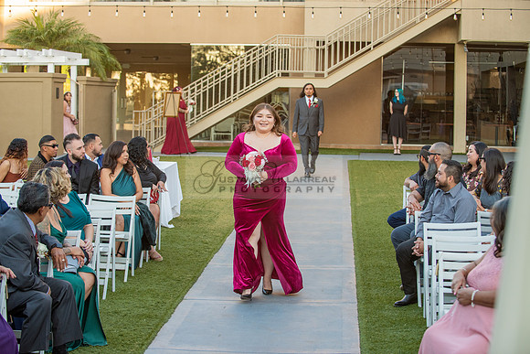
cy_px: 177
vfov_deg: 17.5
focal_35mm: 78
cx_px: 265
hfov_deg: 26.0
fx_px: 1149
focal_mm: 78
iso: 800
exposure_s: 1/320
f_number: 4
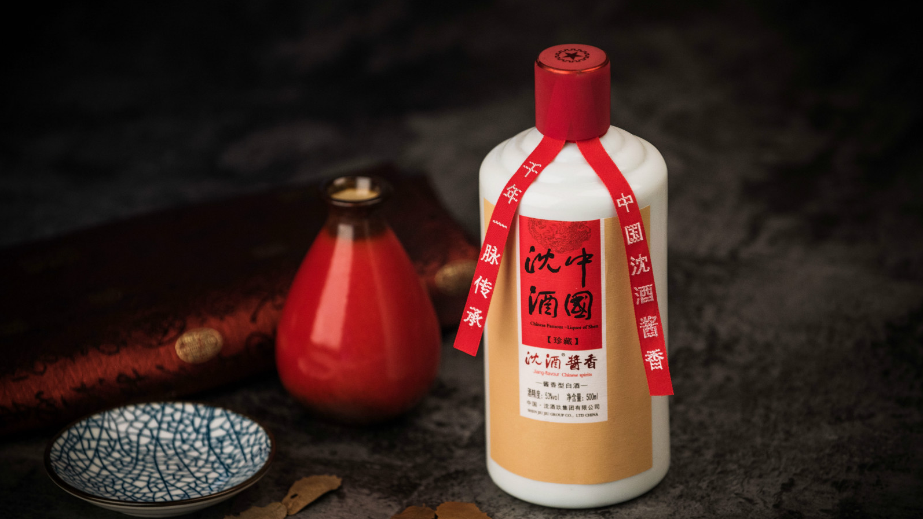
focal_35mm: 142
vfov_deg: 8.5
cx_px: 462
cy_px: 288
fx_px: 3476
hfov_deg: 15.1
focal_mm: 135
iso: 640
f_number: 4.5
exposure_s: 1/160
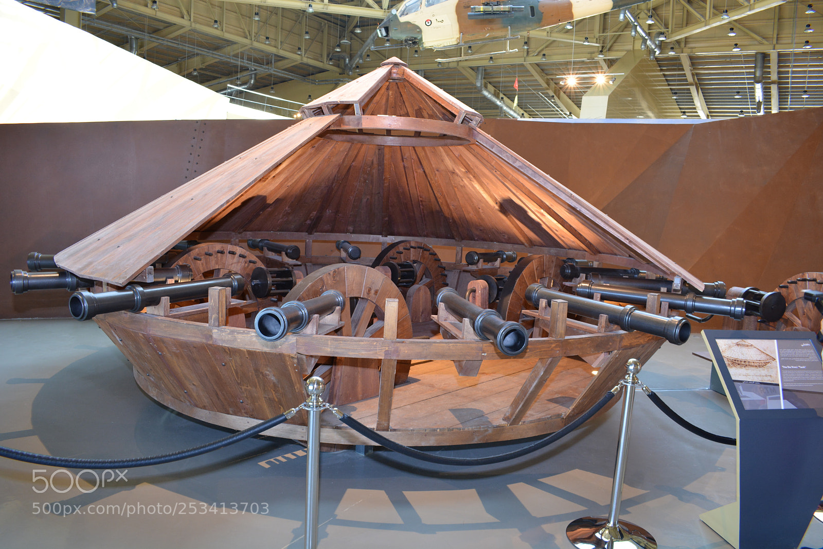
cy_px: 274
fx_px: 617
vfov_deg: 47.9
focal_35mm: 27
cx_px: 412
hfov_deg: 67.4
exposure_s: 1/13
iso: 400
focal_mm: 18
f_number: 5.6
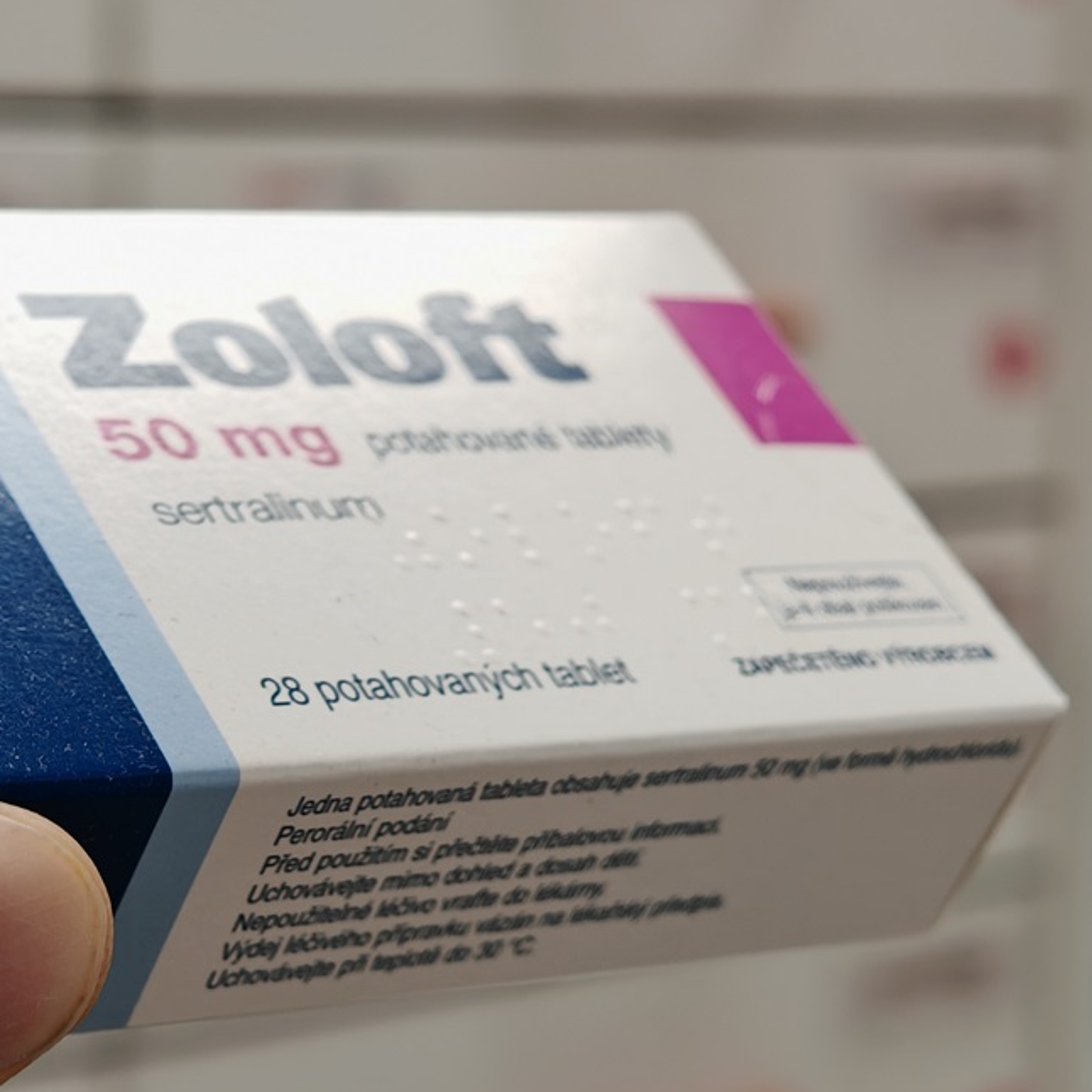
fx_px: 4319
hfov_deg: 14.4
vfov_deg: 14.4
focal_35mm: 121
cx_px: 369
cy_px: 609
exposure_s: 1/100
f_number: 2.6
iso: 800
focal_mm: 15.4
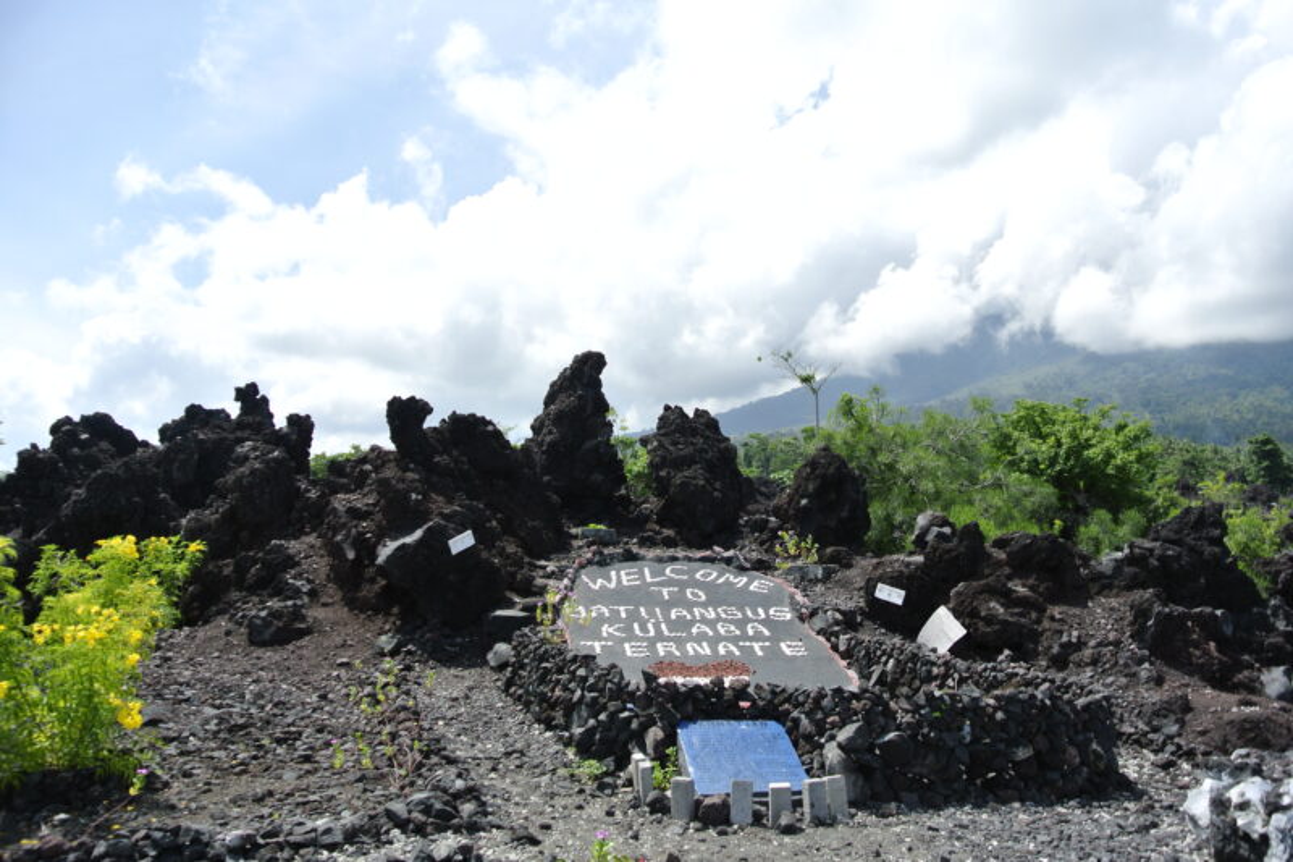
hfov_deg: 67.4
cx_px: 646
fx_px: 969
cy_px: 431
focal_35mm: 27
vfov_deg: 47.9
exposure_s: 1/800
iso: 100
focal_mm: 10
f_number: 5
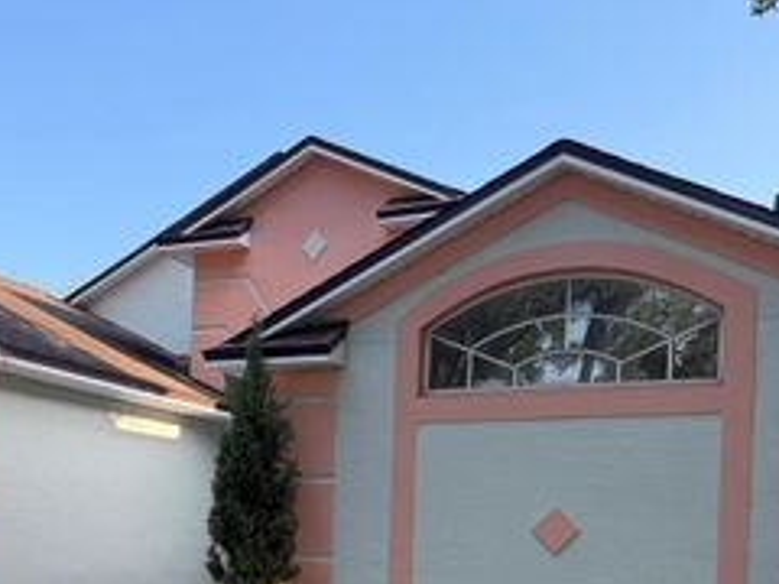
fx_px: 1125
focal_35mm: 50
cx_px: 153
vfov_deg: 27.8
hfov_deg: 36.8
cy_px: 550
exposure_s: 1/728
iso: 100
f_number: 1.78
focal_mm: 6.76
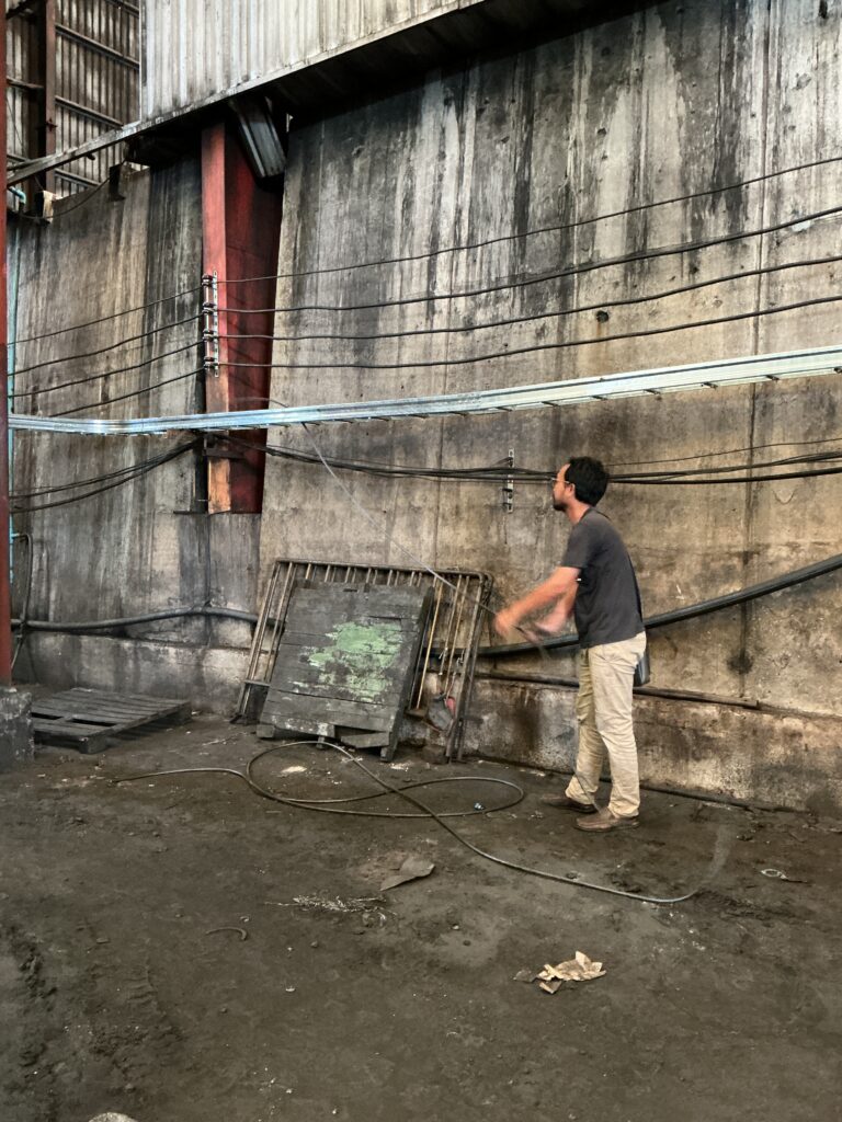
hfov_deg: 48.2
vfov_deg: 61.7
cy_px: 561
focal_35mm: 29
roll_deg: +0.3
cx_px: 421
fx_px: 941
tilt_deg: -1.7
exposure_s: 1/25
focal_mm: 3
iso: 500
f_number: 1.8
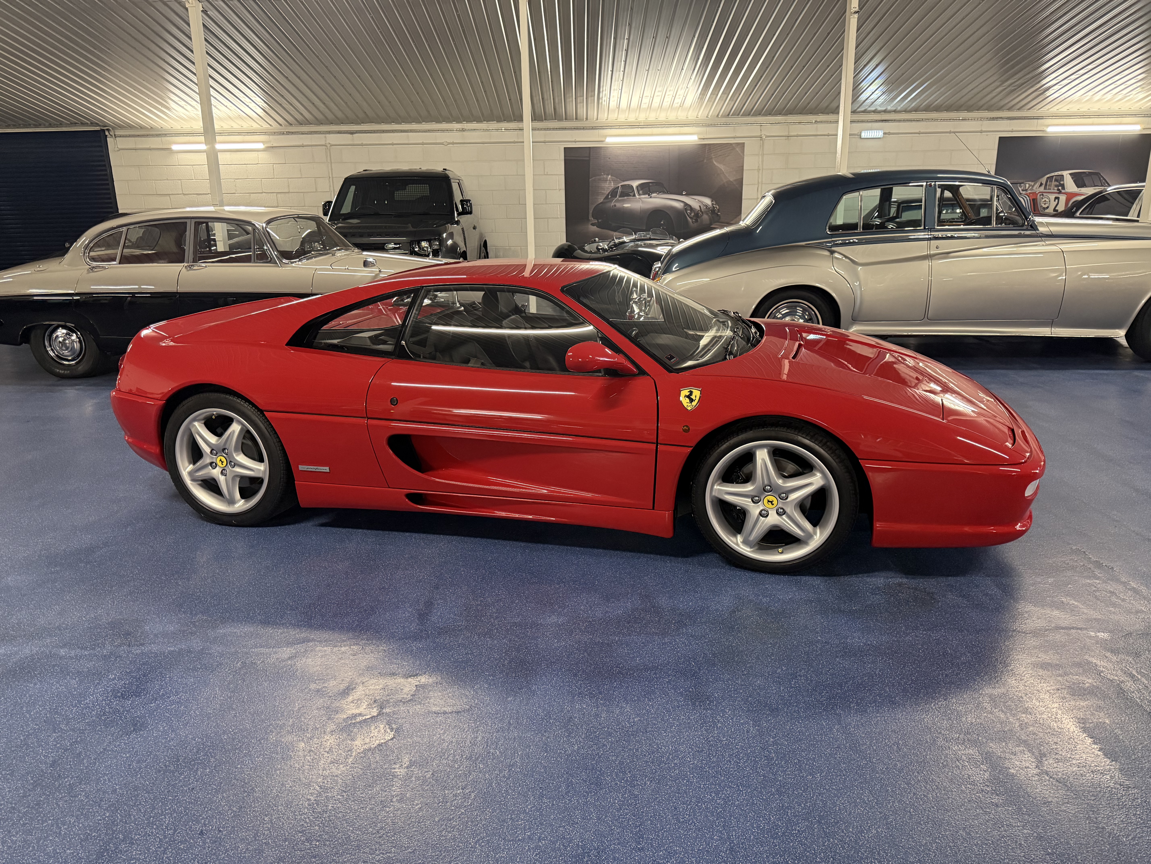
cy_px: 432
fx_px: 798
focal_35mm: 24
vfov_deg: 56.8
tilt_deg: -15.6
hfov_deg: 71.6
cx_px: 576
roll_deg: +1.0
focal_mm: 6.76
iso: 500
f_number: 1.78
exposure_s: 1/50
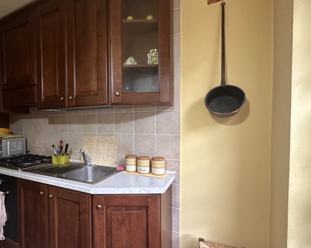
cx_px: 112
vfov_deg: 68.0
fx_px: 184
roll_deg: +1.1
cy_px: 130
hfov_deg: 78.5
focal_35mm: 20
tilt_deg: -0.4
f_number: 2.2
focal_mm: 2.22
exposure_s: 1/50
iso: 320
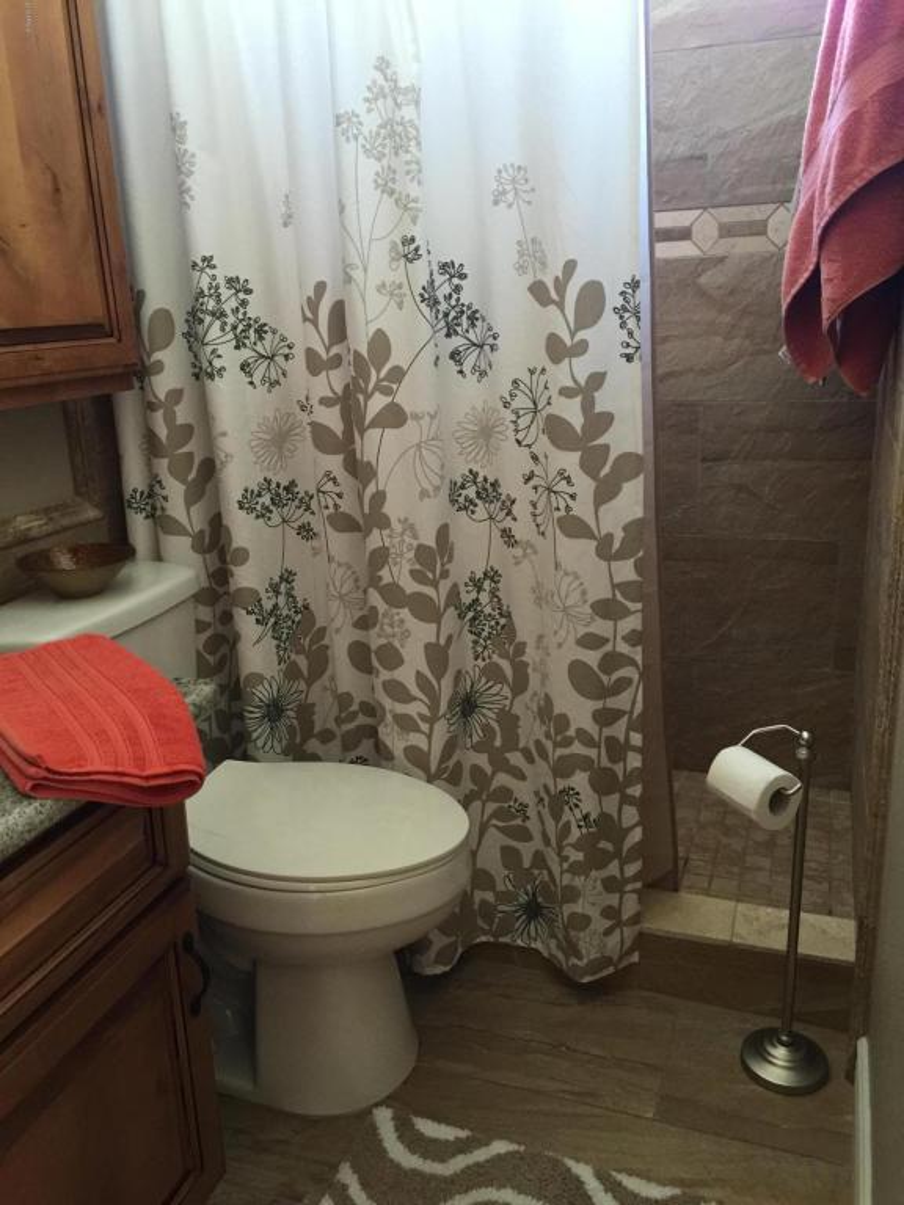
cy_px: 602
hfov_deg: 48.2
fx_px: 1010
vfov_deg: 61.7
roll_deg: +2.7
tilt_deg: -15.8
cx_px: 452
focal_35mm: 29
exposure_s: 1/15
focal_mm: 4.15
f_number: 2.2
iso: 125
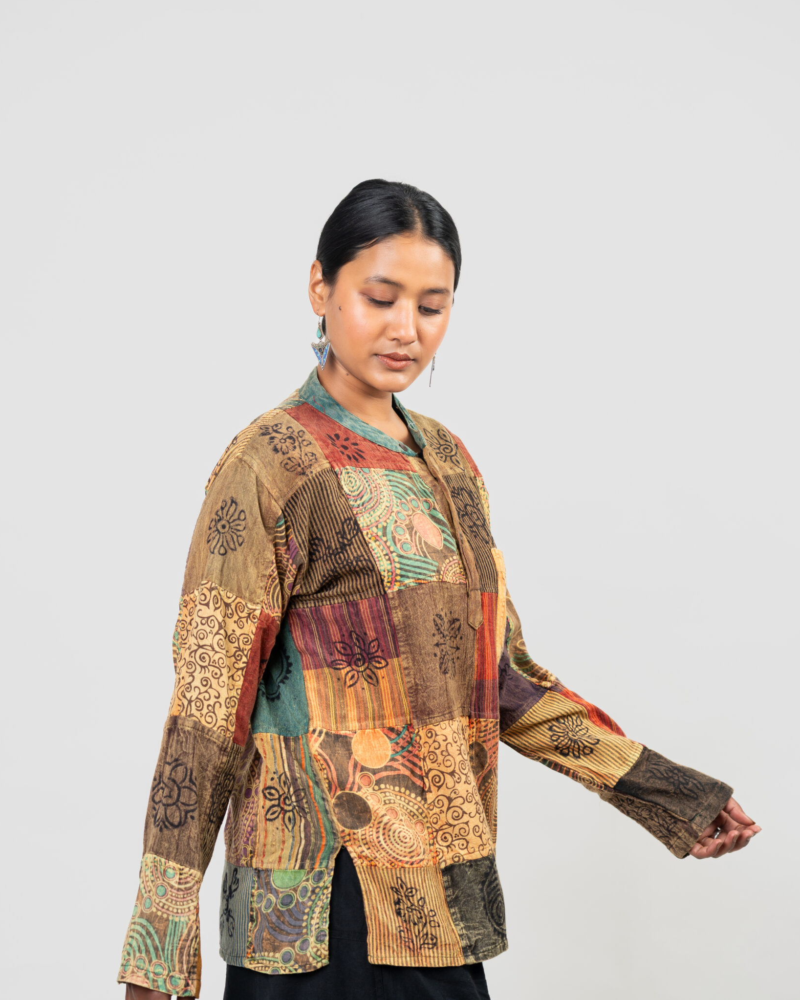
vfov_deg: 19.0
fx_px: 2989
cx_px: 399
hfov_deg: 15.2
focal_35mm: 101
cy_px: 525
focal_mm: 86
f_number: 4
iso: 200
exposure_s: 1/200
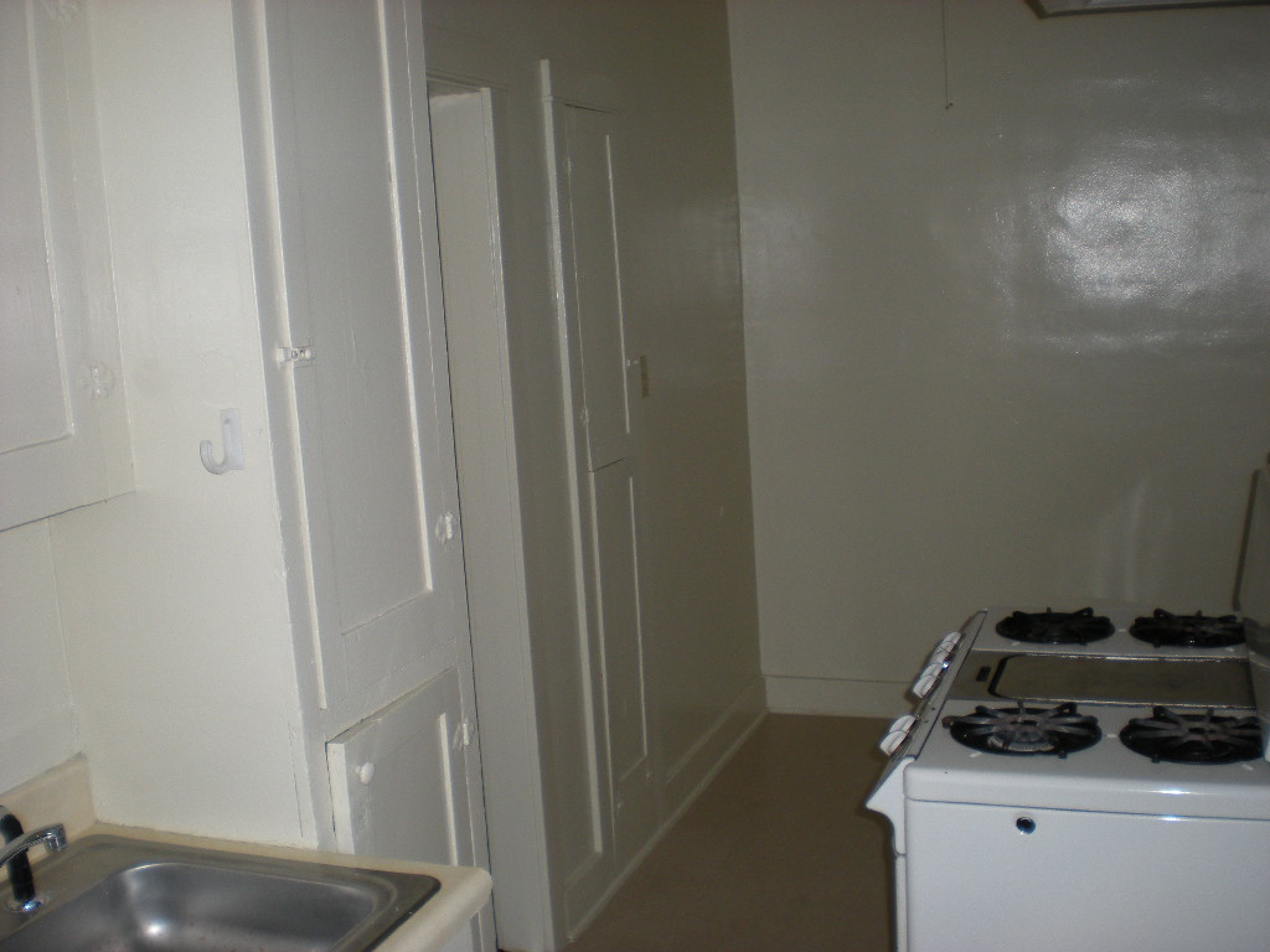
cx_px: 635
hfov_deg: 49.0
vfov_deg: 37.7
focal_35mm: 38
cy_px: 476
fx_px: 1394
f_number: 3.1
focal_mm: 6.3
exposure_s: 1/60
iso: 92
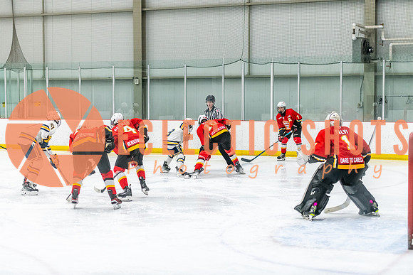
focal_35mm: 72
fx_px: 830
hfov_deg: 27.9
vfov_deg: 18.9
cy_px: 138
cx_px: 206
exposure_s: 1/800
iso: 3200
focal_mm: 70
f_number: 2.8
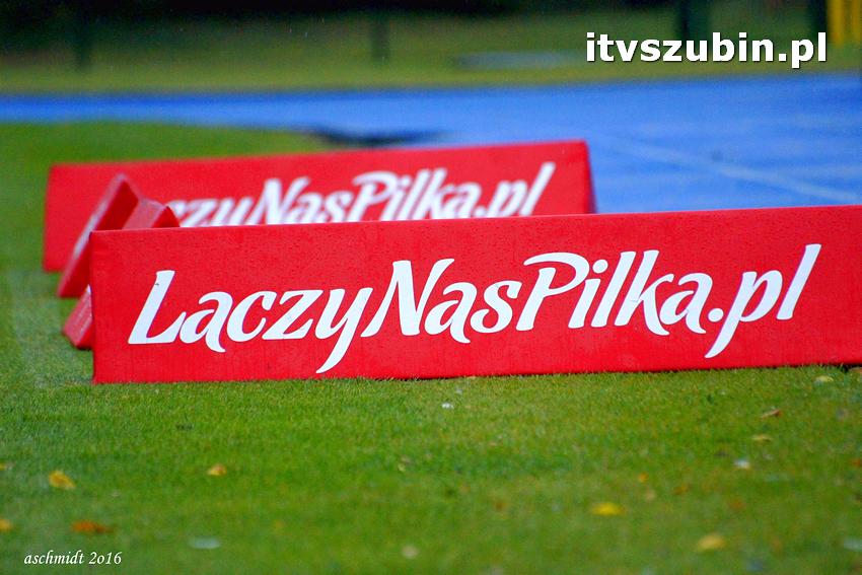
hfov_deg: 4.6
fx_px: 10776
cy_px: 288
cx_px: 431
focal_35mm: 450
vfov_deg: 3.1
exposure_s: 1/800
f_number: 5.6
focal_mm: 300
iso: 1600
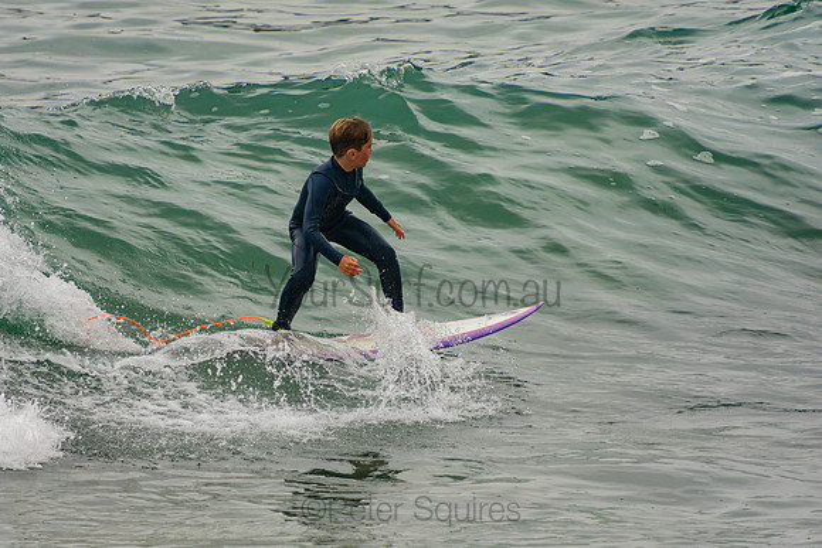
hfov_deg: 4.0
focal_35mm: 510
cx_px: 411
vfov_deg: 2.7
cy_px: 274
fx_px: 11647
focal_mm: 340
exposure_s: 1/1250
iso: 280
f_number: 5.6
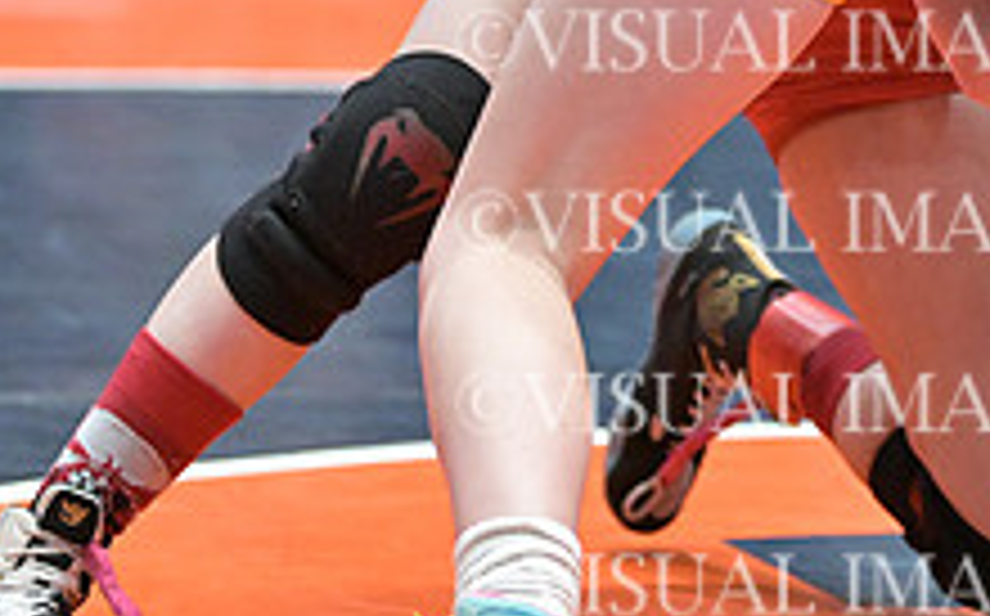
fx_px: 8841
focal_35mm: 328
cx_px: 1107
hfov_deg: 6.4
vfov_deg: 4.0
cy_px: -232
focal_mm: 122
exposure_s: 1/800
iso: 6400
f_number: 2.8
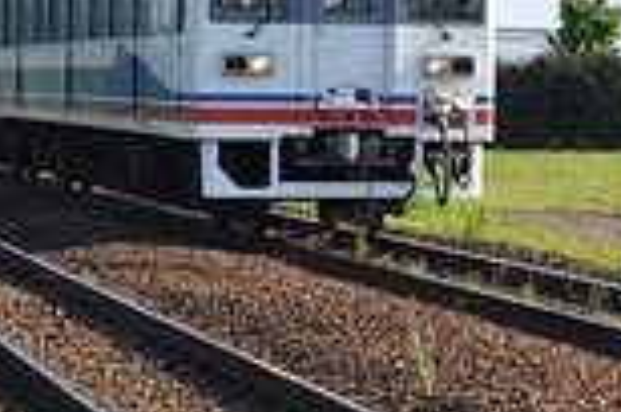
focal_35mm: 200
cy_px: 97
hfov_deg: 10.2
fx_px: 3443
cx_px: 738
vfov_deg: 6.8
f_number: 9
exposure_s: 1/320
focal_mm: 40
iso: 200
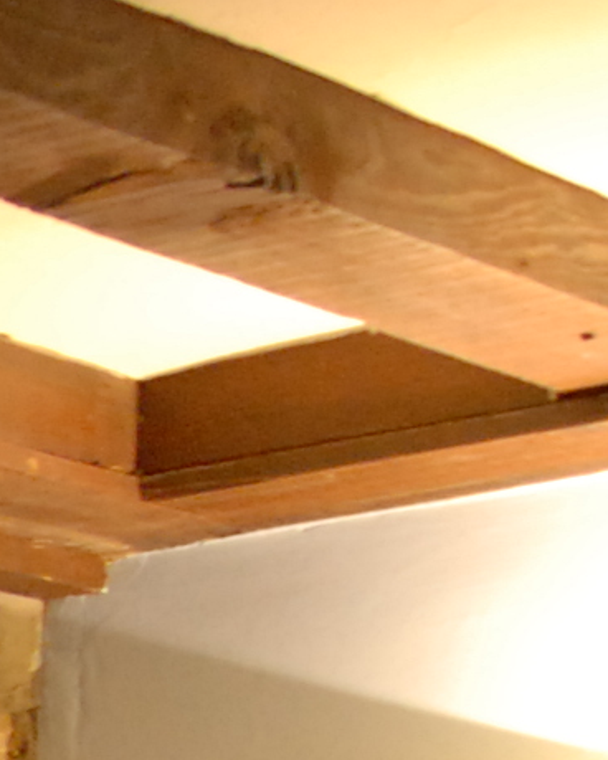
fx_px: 3734
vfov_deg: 10.7
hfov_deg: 6.2
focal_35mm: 166
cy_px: 1461
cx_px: -2358
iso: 640
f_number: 3.2
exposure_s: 1/40
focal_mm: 14
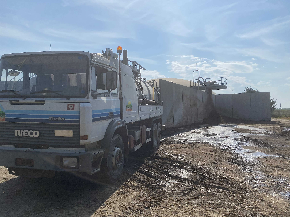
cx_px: 145
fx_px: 218
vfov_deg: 53.1
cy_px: 108
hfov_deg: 67.3
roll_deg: +0.5
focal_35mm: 26
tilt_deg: +2.7
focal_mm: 4.25
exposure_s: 1/7692
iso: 32
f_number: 1.8
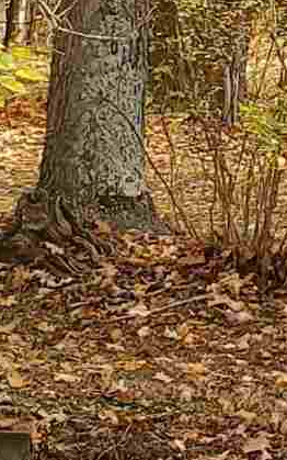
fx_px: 2527
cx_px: 625
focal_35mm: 202
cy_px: -42
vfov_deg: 10.3
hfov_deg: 6.3
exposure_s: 1/124
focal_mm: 4.3
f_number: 2.4
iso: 50
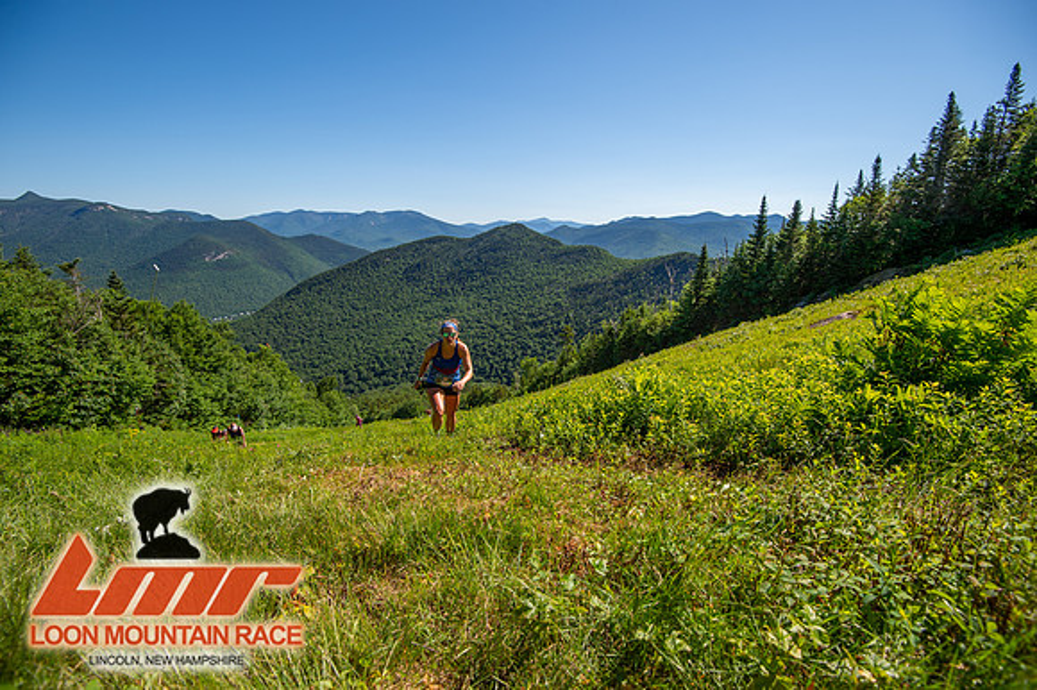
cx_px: 518
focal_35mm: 16
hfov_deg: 96.8
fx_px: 461
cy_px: 345
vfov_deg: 73.7
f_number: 5
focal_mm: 16
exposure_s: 1/640
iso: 100
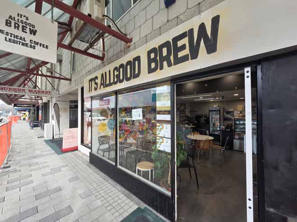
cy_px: 111
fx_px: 111
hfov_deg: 106.2
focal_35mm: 13
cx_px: 148
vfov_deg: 89.9
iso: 50
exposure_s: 1/179
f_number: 2.2
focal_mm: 2.2
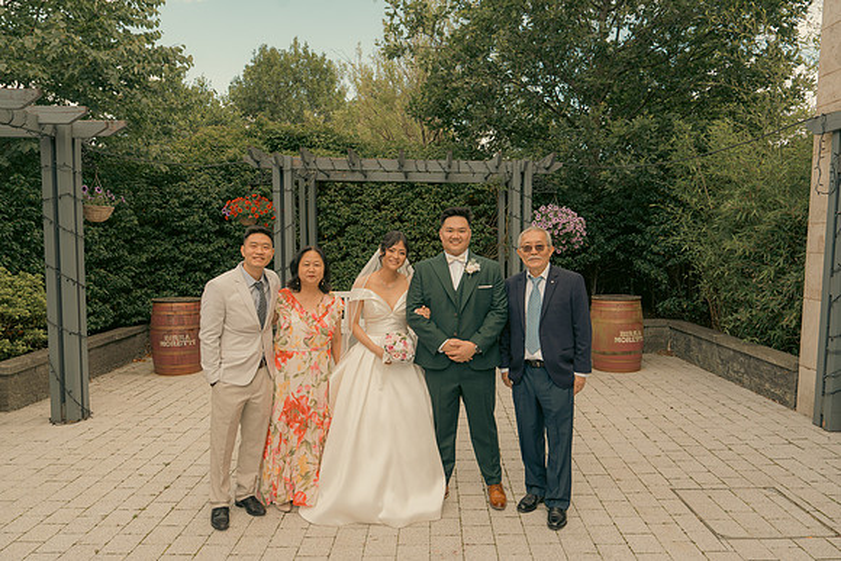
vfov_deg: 49.6
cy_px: 280
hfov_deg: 69.4
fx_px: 608
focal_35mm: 26
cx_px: 420
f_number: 5.6
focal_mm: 26
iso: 125
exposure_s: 1/160
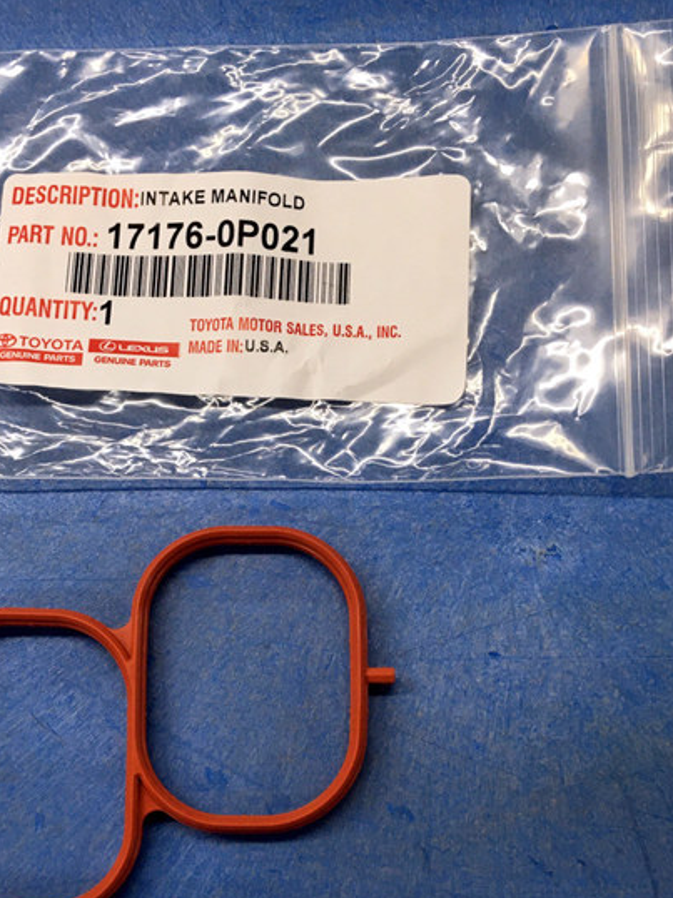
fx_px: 1193
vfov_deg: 40.8
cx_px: 249
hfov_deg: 31.3
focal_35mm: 46
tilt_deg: -78.0
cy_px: 590
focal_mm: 4.15
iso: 32
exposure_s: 1/30
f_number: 2.2
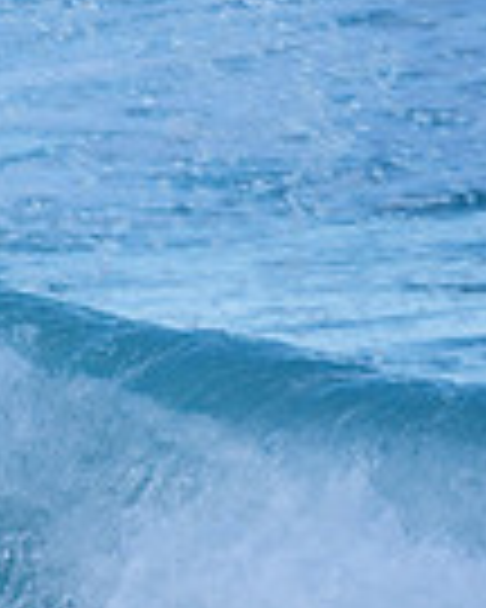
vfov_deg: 0.6
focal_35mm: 3019
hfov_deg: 0.5
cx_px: -752
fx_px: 54281
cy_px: 318
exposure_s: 1/400
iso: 160
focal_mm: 500
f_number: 5.6
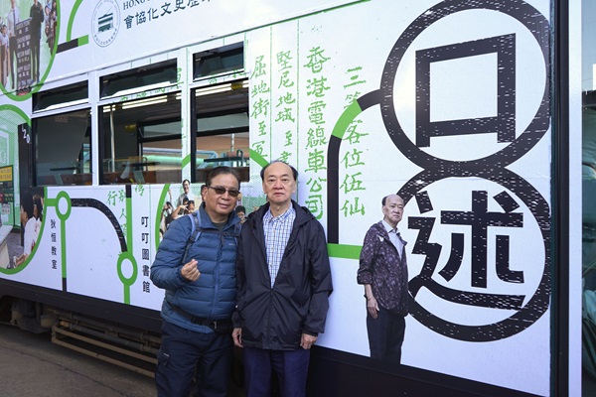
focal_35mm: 28
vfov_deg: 46.4
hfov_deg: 65.5
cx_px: 298
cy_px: 198
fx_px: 464
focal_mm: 28
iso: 160
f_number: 4
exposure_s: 1/160
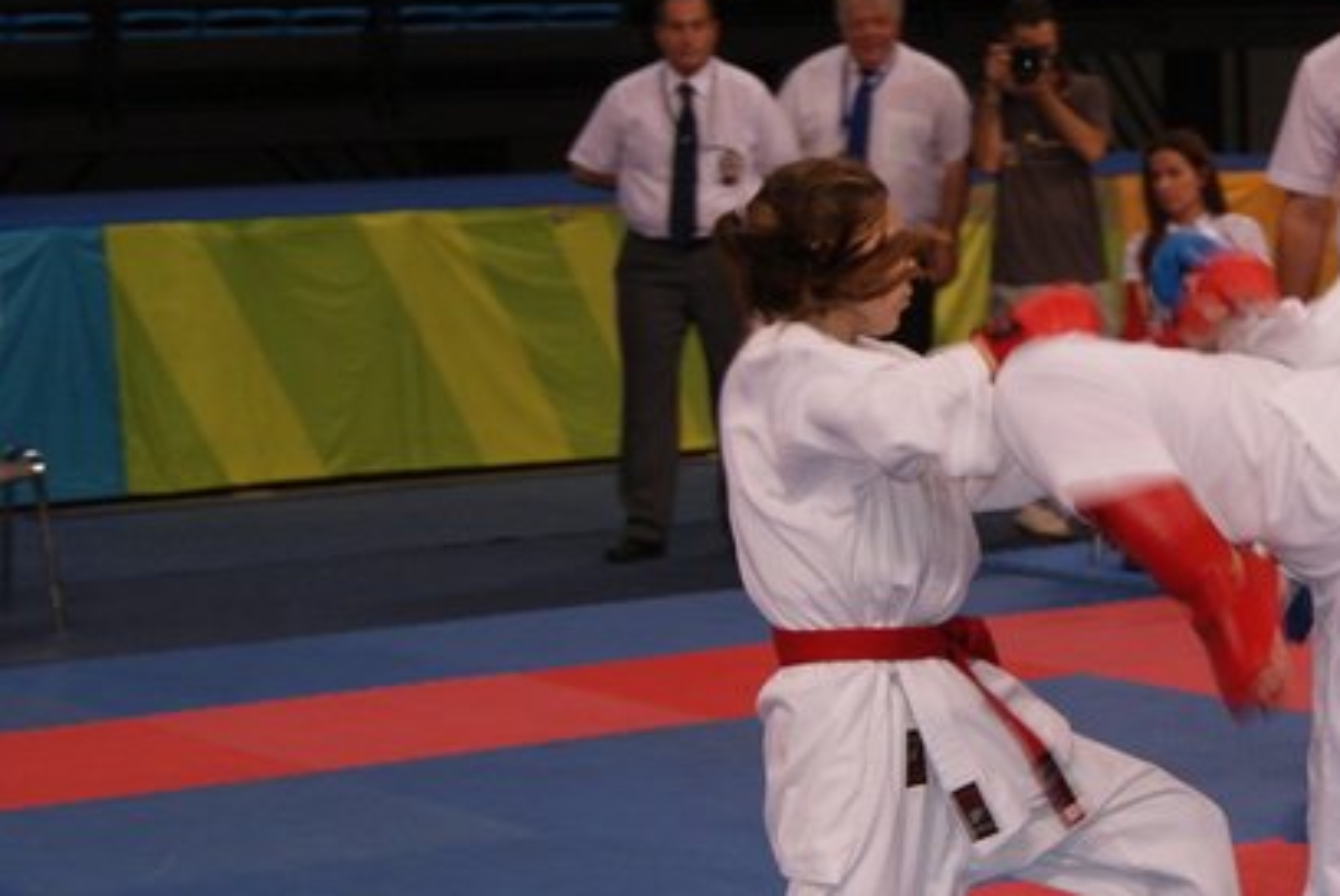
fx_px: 3837
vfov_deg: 13.3
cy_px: 568
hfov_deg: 19.6
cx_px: 1074
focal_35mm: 103
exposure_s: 1/80
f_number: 5
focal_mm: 35
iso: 400
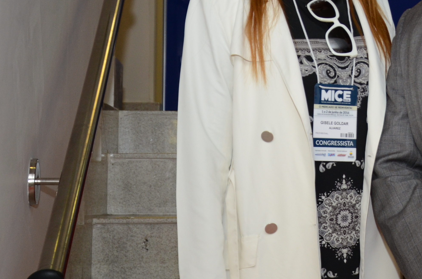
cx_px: 474
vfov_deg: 11.3
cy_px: 72
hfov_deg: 16.5
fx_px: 1404
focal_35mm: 120
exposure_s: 1/100
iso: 500
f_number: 4.2
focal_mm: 32
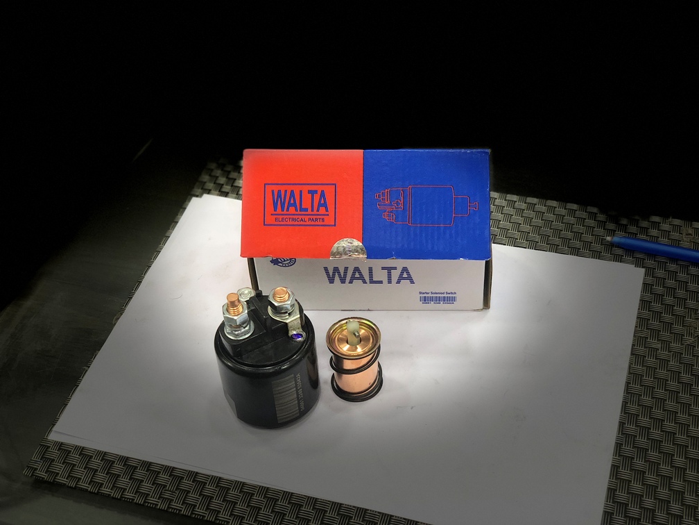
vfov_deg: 28.0
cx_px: 350
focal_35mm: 52
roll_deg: +4.2
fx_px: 1050
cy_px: 262
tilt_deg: -44.0
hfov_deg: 36.8
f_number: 2.4
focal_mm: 6
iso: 80
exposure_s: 1/50
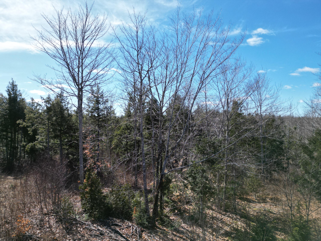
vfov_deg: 56.8
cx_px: 160
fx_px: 223
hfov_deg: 71.6
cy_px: 120
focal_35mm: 24
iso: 130
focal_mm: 6.72
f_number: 1.7
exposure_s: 1/2500
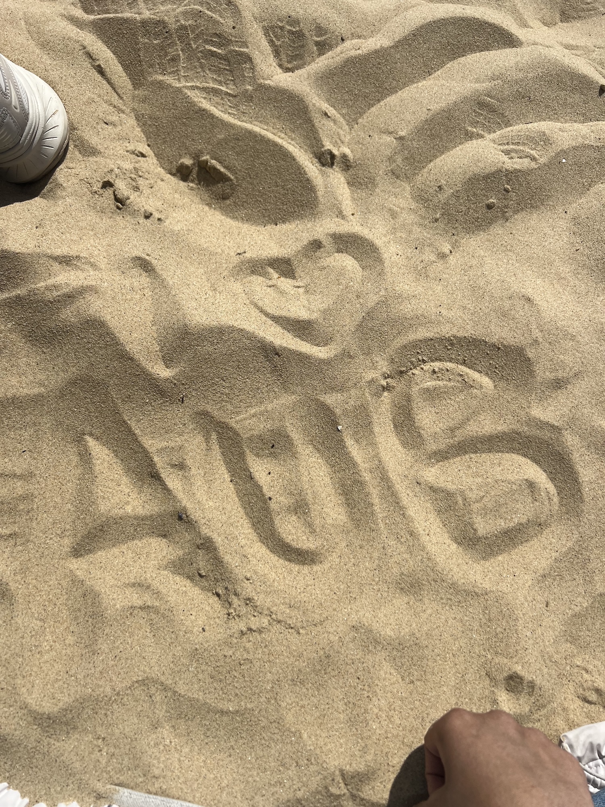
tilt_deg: -70.1
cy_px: 404
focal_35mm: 26
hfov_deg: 53.1
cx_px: 302
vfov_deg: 67.3
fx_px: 606
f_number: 1.5
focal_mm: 5.7
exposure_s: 1/11364
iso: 50
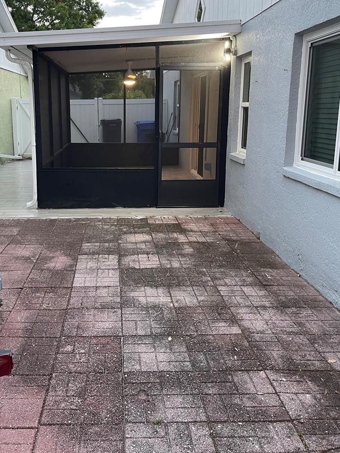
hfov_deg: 43.8
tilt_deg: -11.0
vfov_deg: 56.5
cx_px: 126
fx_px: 419
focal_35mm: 32
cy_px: 185
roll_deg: +0.3
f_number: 1.6
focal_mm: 5.1
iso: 100
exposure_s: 1/60
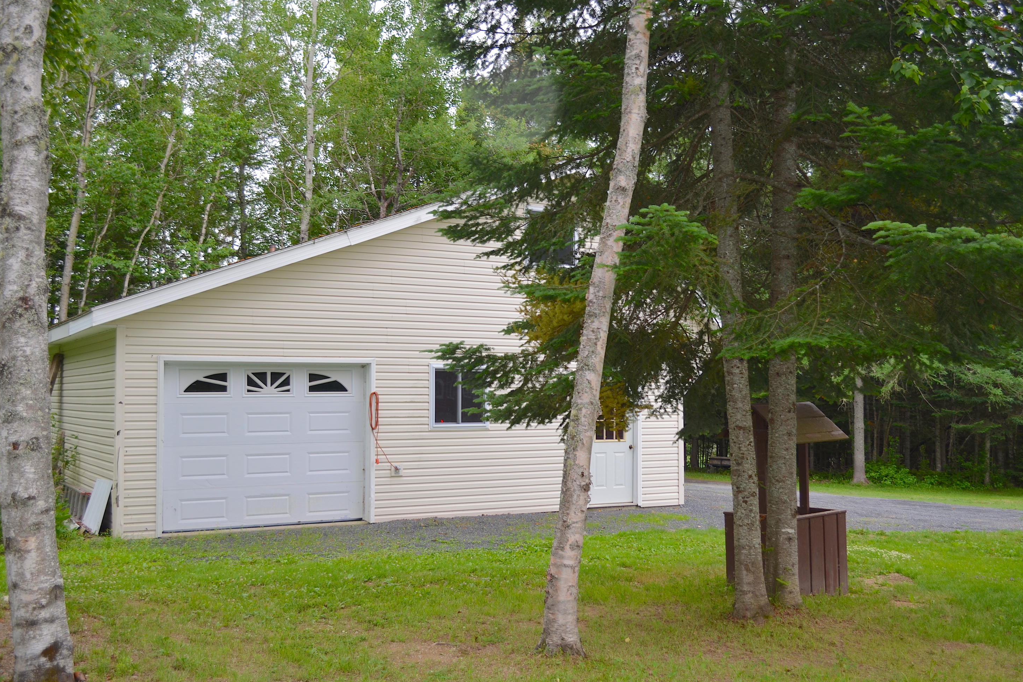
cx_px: 517
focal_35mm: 37
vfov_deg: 35.9
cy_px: 334
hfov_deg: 51.9
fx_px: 1051
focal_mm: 24
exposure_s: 1/200
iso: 110
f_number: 4
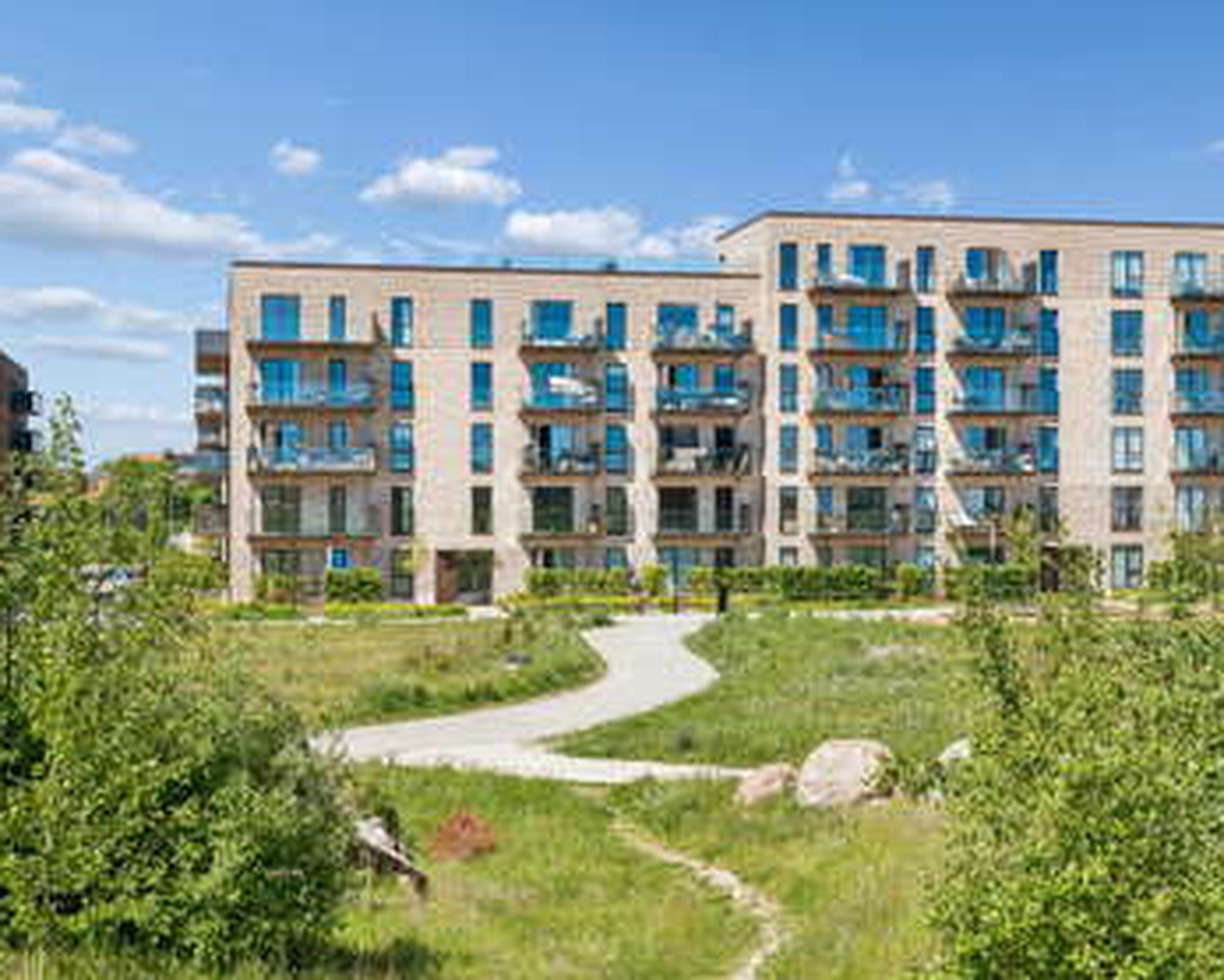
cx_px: 727
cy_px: 490
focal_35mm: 59
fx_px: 2139
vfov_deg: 25.8
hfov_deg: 31.9
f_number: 8
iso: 320
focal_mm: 52
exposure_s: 1/640
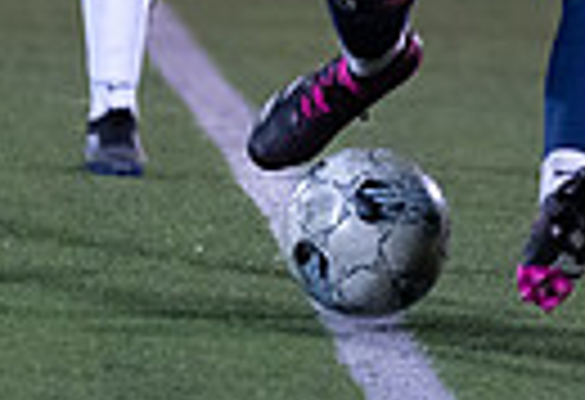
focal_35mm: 1316
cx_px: 625
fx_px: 21562
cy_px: -455
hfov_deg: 1.6
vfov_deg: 1.1
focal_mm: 200
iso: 3200
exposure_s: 1/1000
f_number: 2.8
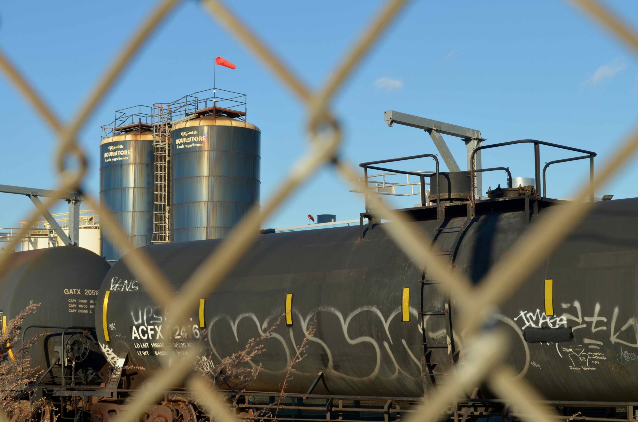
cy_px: 211
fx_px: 1194
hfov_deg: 29.9
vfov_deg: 20.1
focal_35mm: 68
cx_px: 319
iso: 400
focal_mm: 45
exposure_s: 1/400
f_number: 11
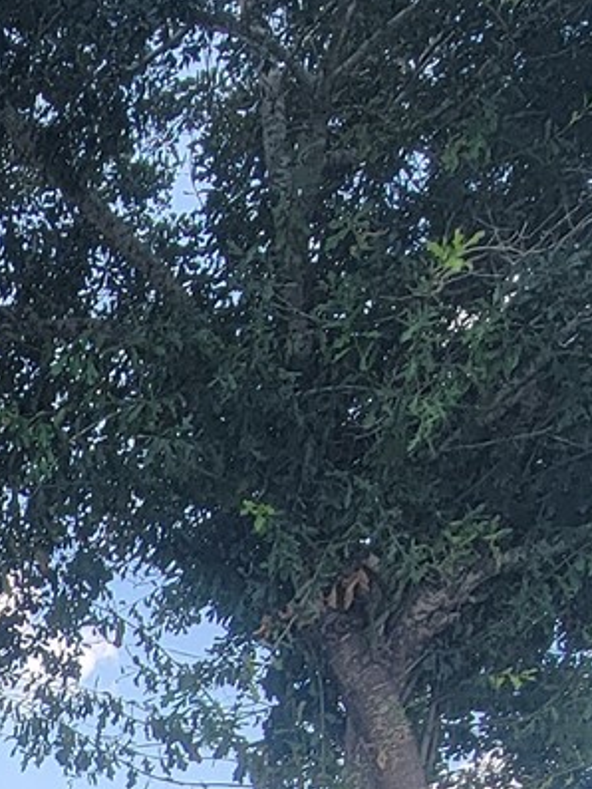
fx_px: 1527
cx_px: -439
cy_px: 1187
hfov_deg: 18.0
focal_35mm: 67
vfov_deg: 23.2
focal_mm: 2.2
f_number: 2.2
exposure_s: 1/666
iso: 50
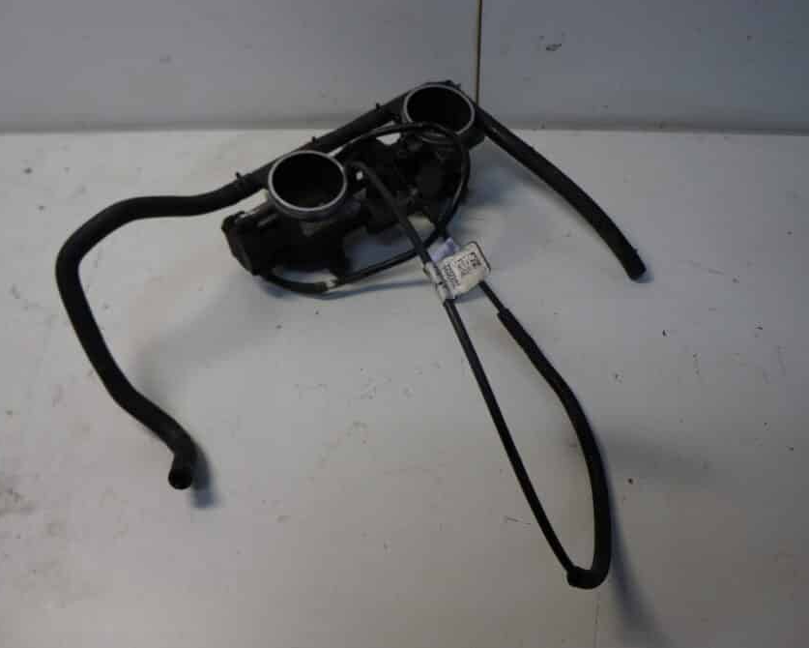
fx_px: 742
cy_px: 327
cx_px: 422
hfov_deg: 57.1
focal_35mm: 31
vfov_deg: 47.1
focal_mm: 18
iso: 320
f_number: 4.5
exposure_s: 1/60
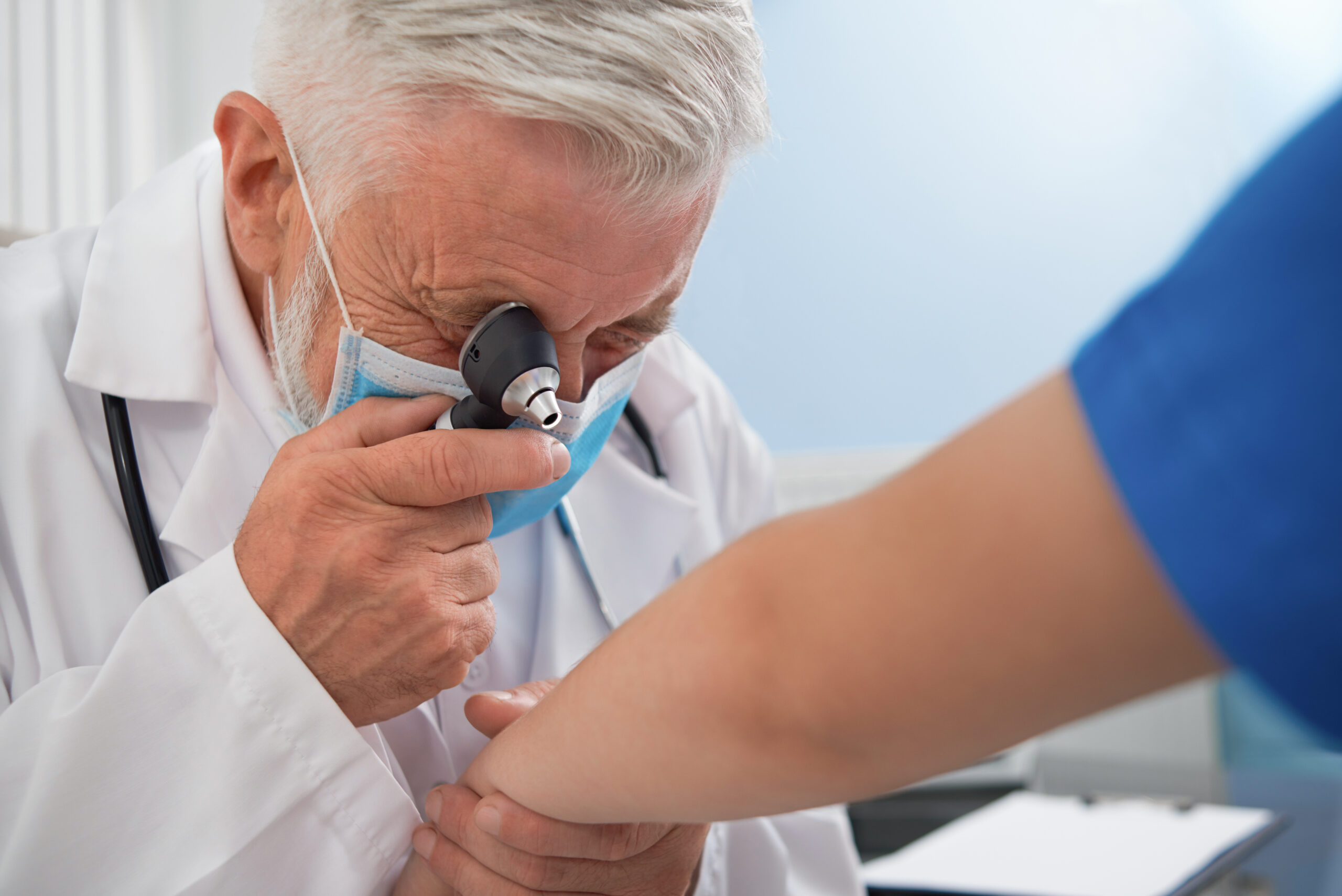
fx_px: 1305
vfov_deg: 37.9
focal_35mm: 35
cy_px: 448
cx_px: 671
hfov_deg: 54.4
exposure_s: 1/250
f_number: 4
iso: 160
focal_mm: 35
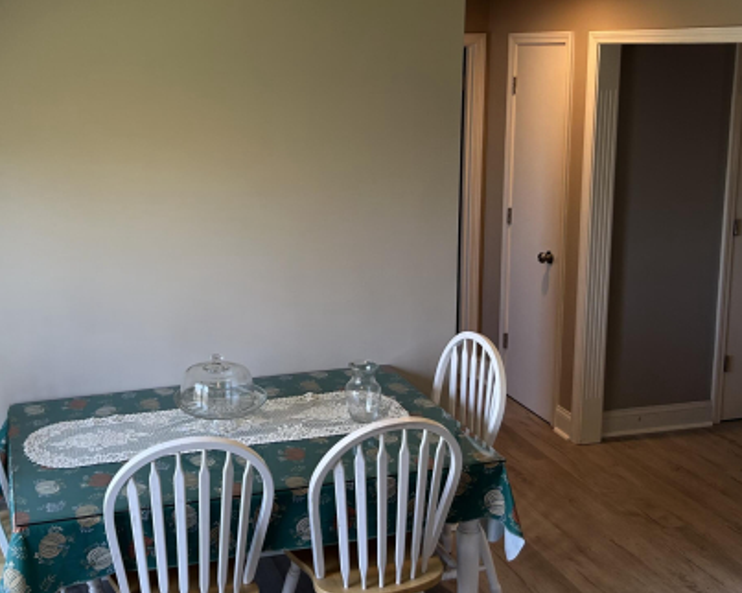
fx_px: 922
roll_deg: +0.9
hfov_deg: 43.0
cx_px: 226
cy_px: 186
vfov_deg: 35.2
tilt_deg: -8.3
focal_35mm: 42
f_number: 1.5
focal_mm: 5.7
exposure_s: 1/120
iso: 80
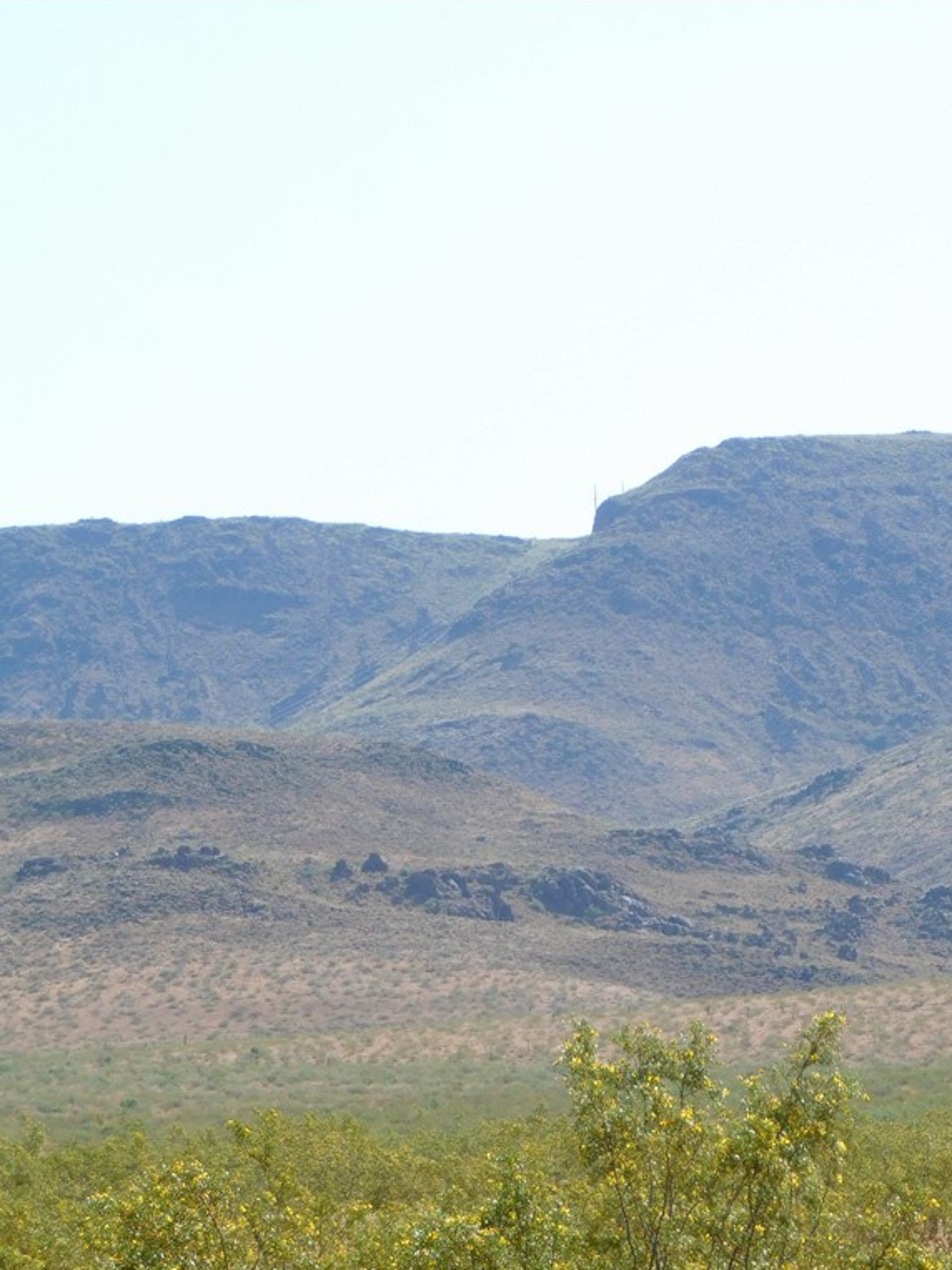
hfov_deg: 5.5
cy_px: 636
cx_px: 664
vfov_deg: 7.3
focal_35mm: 271
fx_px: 9940
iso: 125
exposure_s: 1/400
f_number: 5.4
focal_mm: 35.9
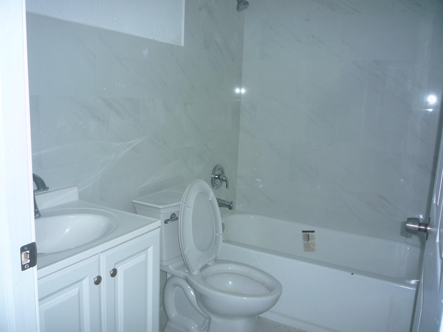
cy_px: 166
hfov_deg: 60.0
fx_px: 384
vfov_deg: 46.8
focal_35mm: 30
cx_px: 222
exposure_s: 1/30
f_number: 3.3
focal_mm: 5.2
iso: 100
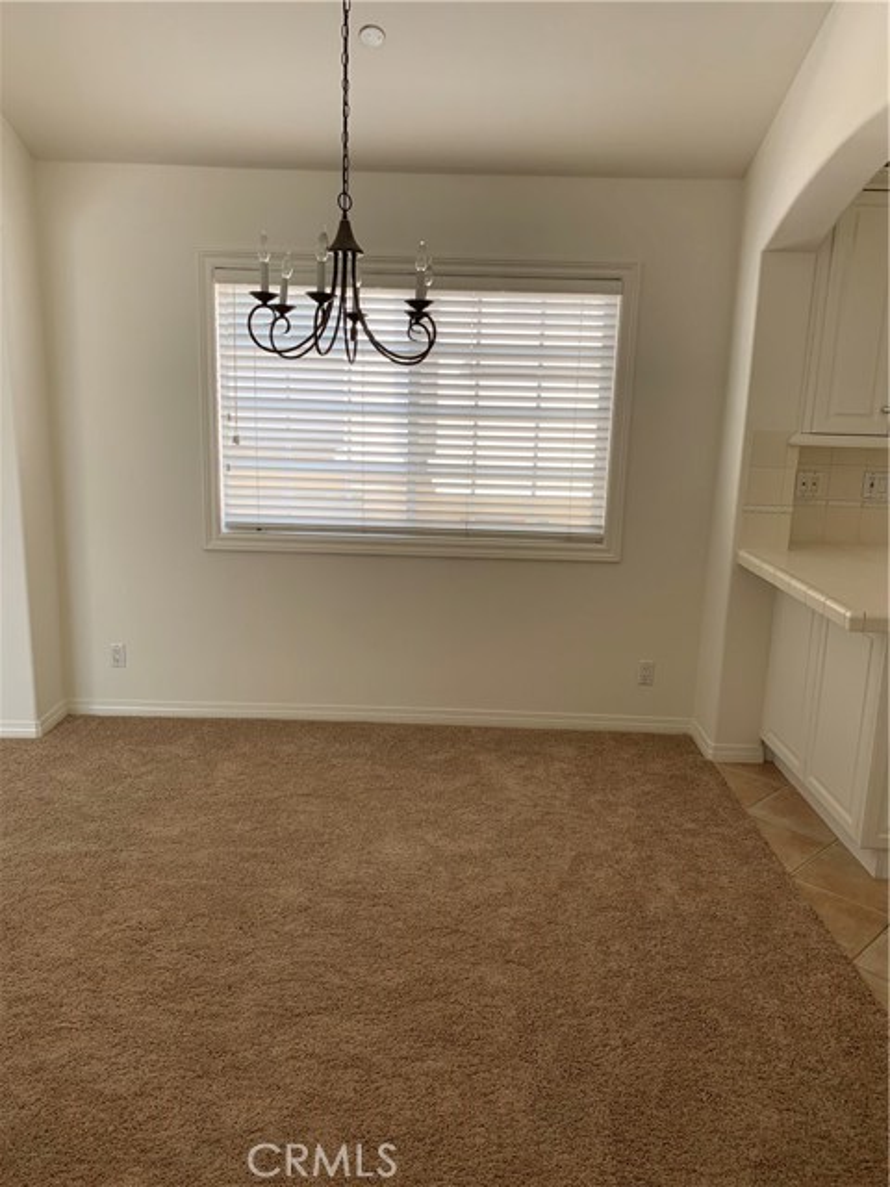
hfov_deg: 53.1
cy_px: 594
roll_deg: -1.4
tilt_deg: -11.5
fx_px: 891
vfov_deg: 67.3
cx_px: 445
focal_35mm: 26
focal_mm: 4.25
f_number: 1.8
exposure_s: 1/121
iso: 50
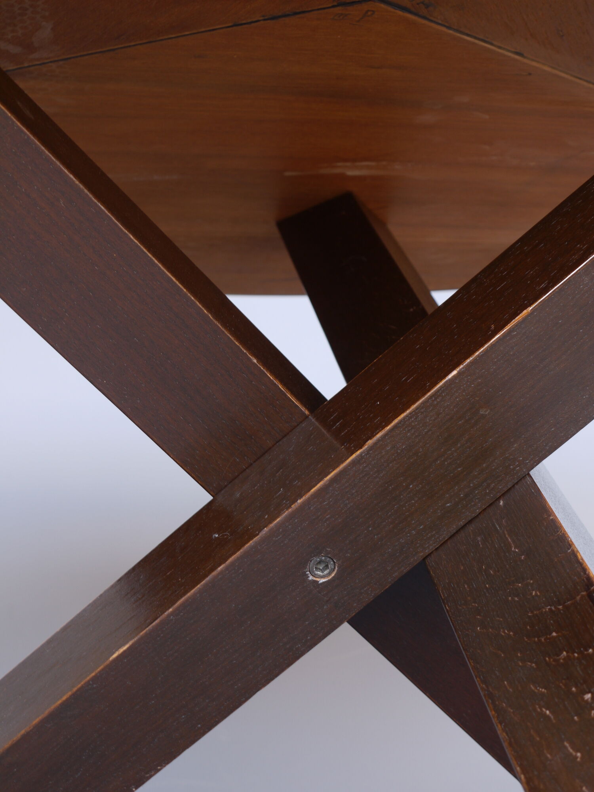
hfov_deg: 21.6
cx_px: 297
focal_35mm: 68
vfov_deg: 28.6
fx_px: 1556
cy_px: 396
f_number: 5.5
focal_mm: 34
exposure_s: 1/10
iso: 100
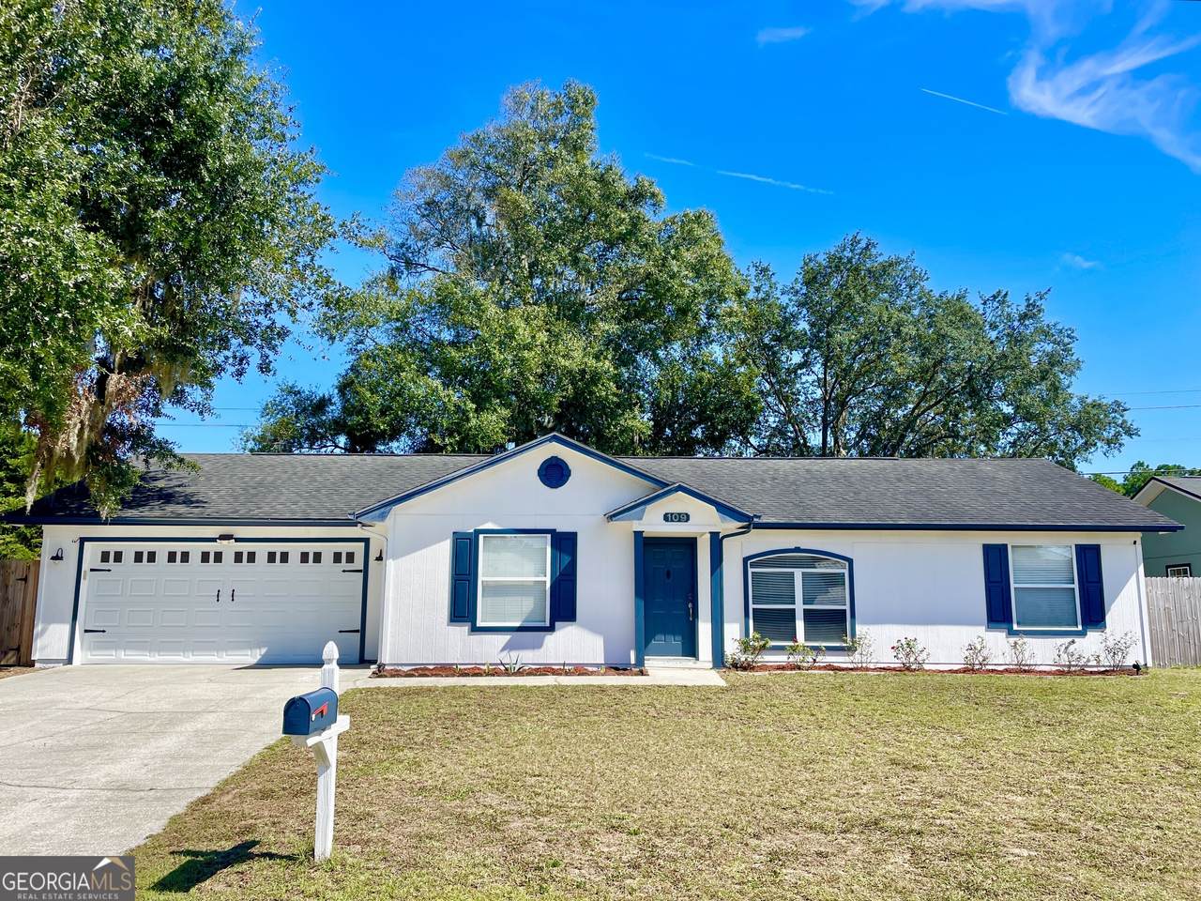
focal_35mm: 26
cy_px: 450
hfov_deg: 67.3
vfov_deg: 53.1
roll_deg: +0.8
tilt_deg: +9.7
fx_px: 902
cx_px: 600
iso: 32
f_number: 1.6
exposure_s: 1/2747
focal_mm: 4.2
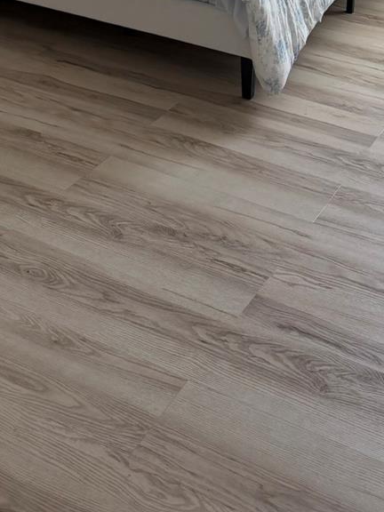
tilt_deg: -11.6
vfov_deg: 26.0
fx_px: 947
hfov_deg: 22.9
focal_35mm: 64
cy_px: -149
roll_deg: -3.5
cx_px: 171
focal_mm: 6.76
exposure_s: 1/217
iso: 200
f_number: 1.78
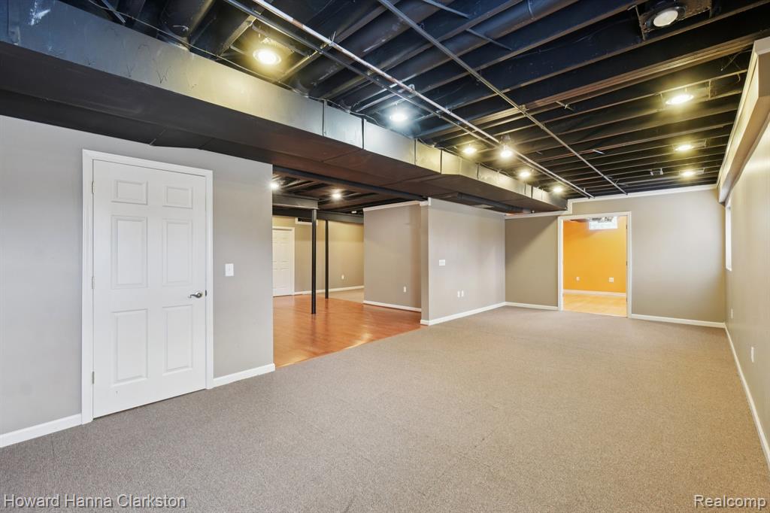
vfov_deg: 77.3
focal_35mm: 15
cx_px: 385
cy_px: 256
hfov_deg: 100.4
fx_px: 321
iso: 400
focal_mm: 10
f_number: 8
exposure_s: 1/3.33
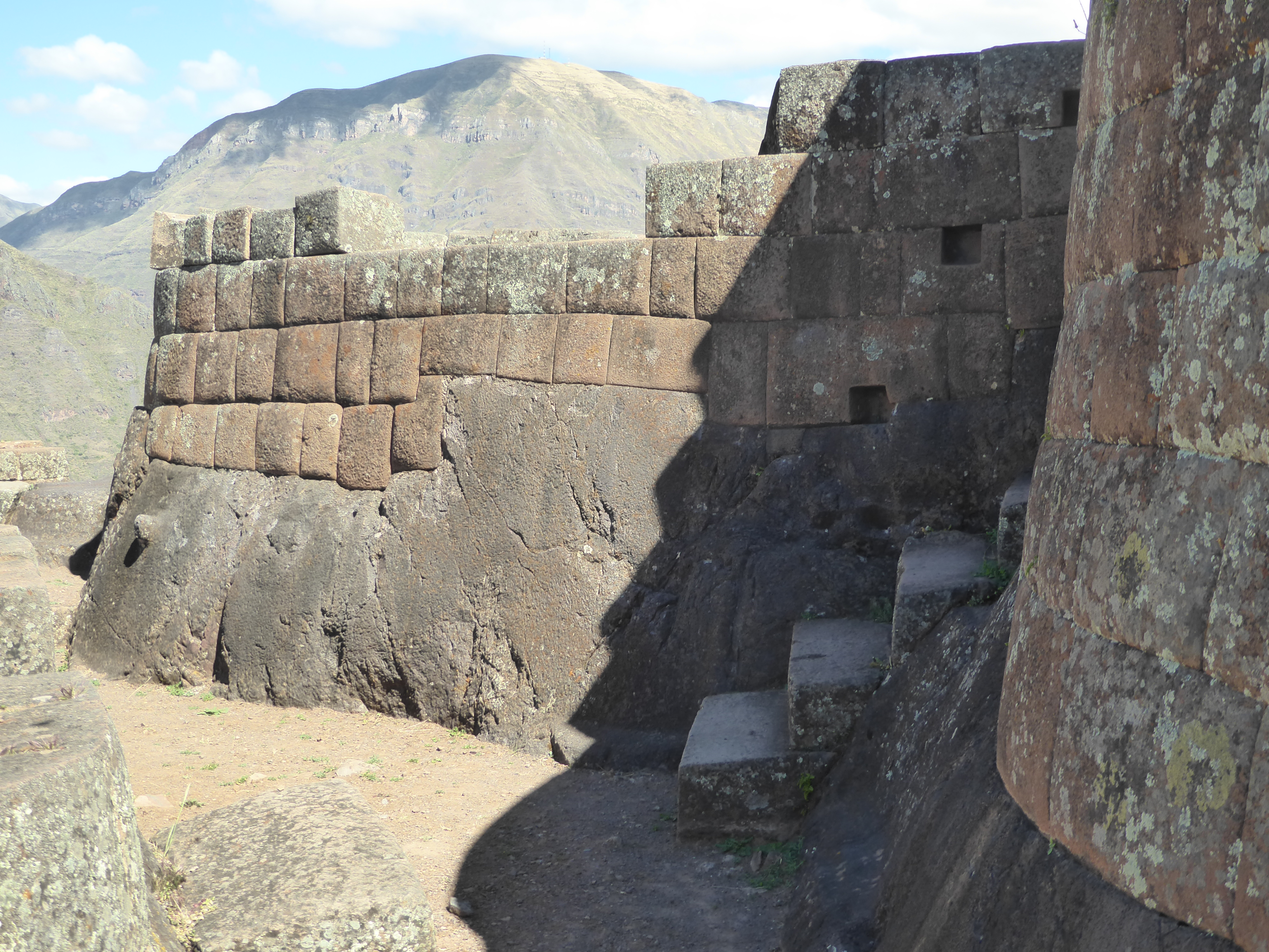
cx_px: 634
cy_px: 476
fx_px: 1943
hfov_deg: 36.2
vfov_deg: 27.5
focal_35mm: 53
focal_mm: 9
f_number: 4.1
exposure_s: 1/250
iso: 160
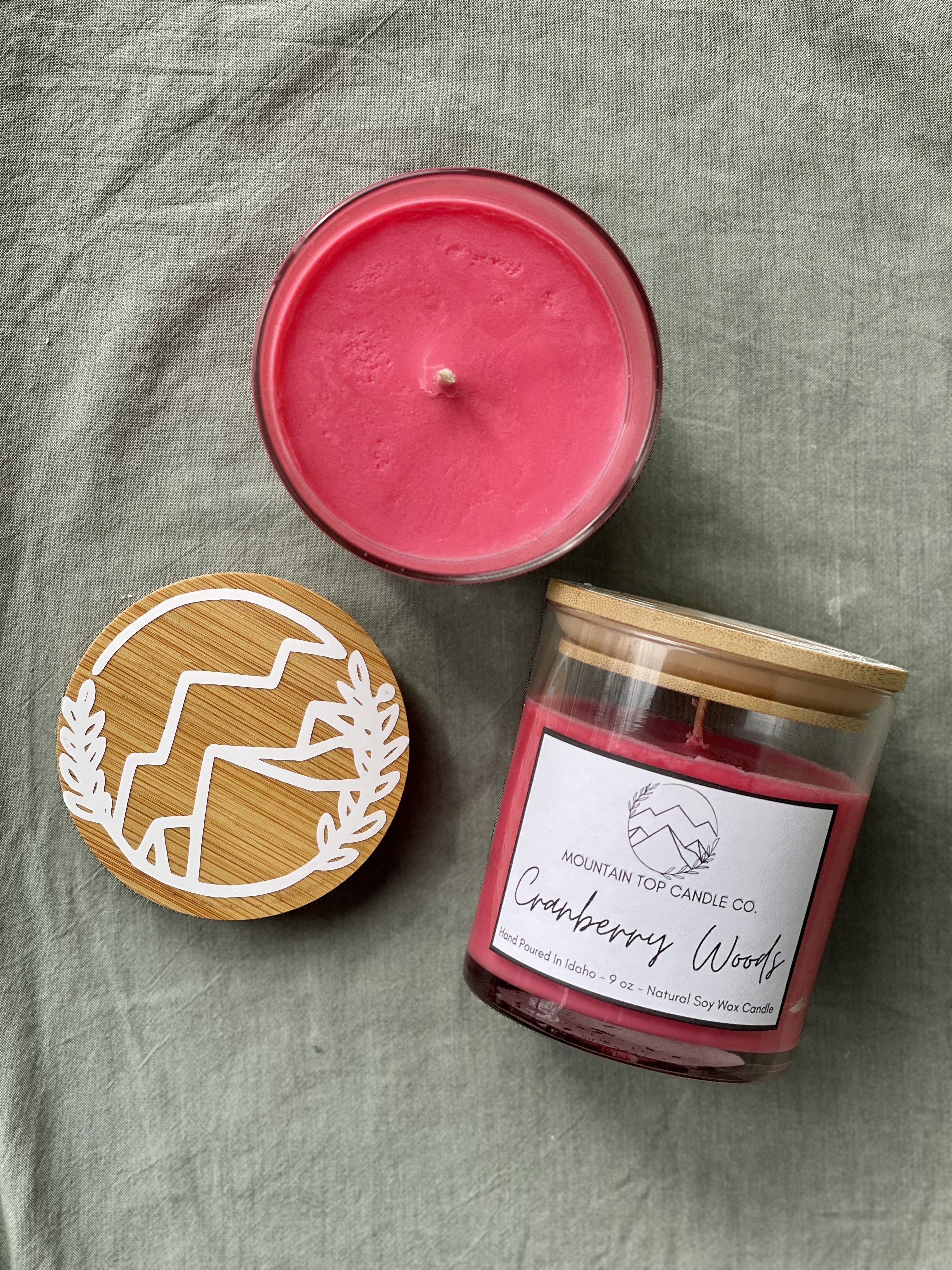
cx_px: 476
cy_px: 635
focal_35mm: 52
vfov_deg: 36.8
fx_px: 1907
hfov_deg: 28.0
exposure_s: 1/390
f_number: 2
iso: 32
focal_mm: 6
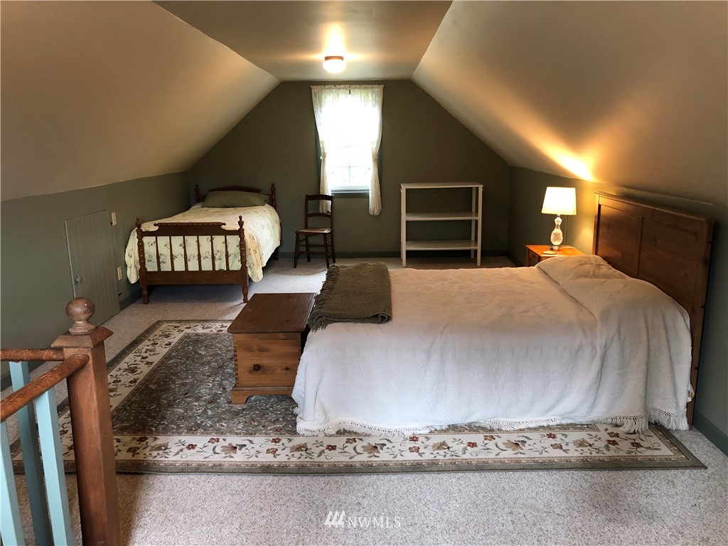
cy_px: 273
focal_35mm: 28
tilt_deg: -12.7
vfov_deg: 49.7
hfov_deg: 63.4
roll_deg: +0.7
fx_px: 589
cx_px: 364
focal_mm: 4
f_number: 1.8
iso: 80
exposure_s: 1/15
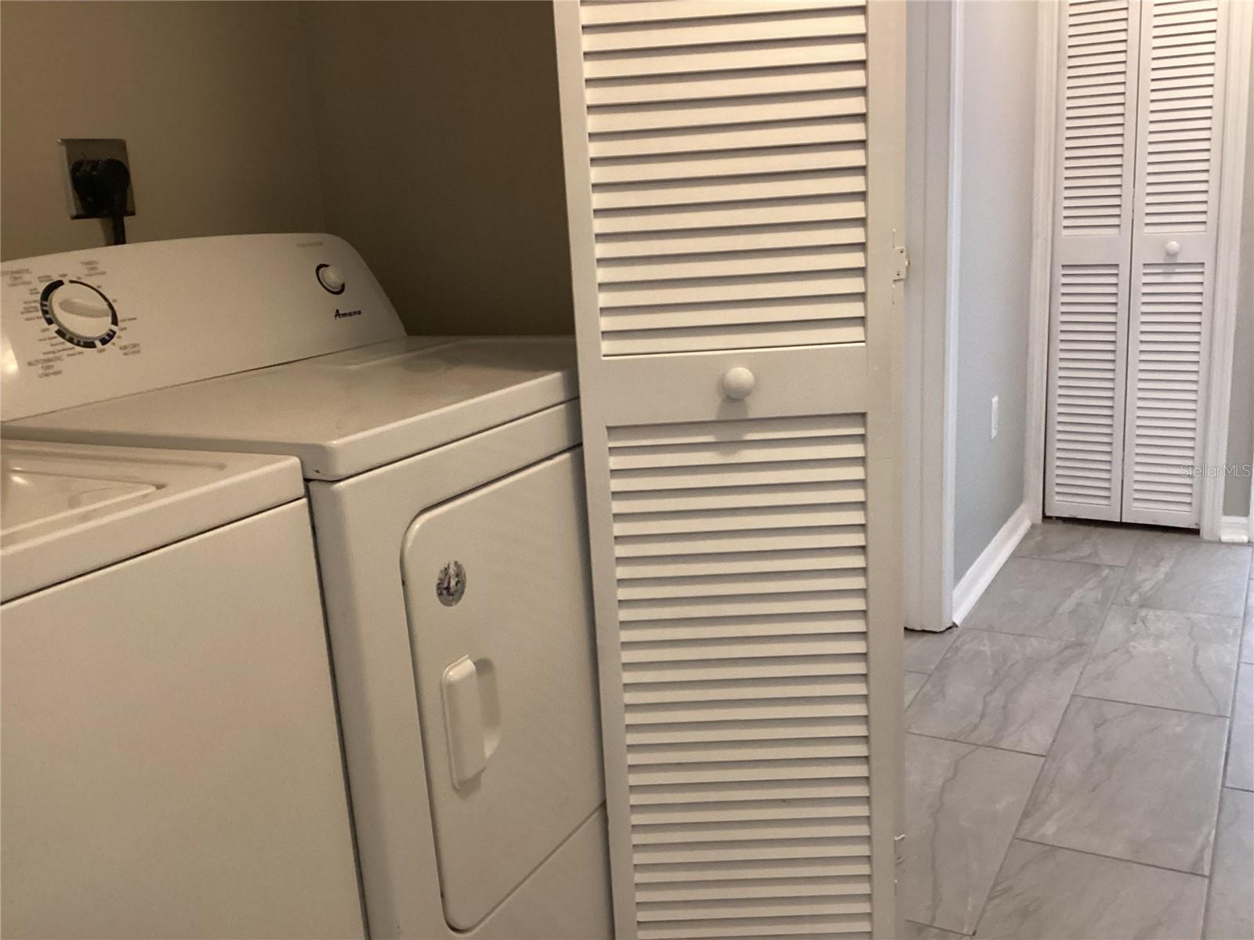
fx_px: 1123
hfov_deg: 58.4
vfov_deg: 45.4
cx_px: 627
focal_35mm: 31
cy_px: 470
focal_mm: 3.3
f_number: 2.4
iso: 320
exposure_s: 1/40
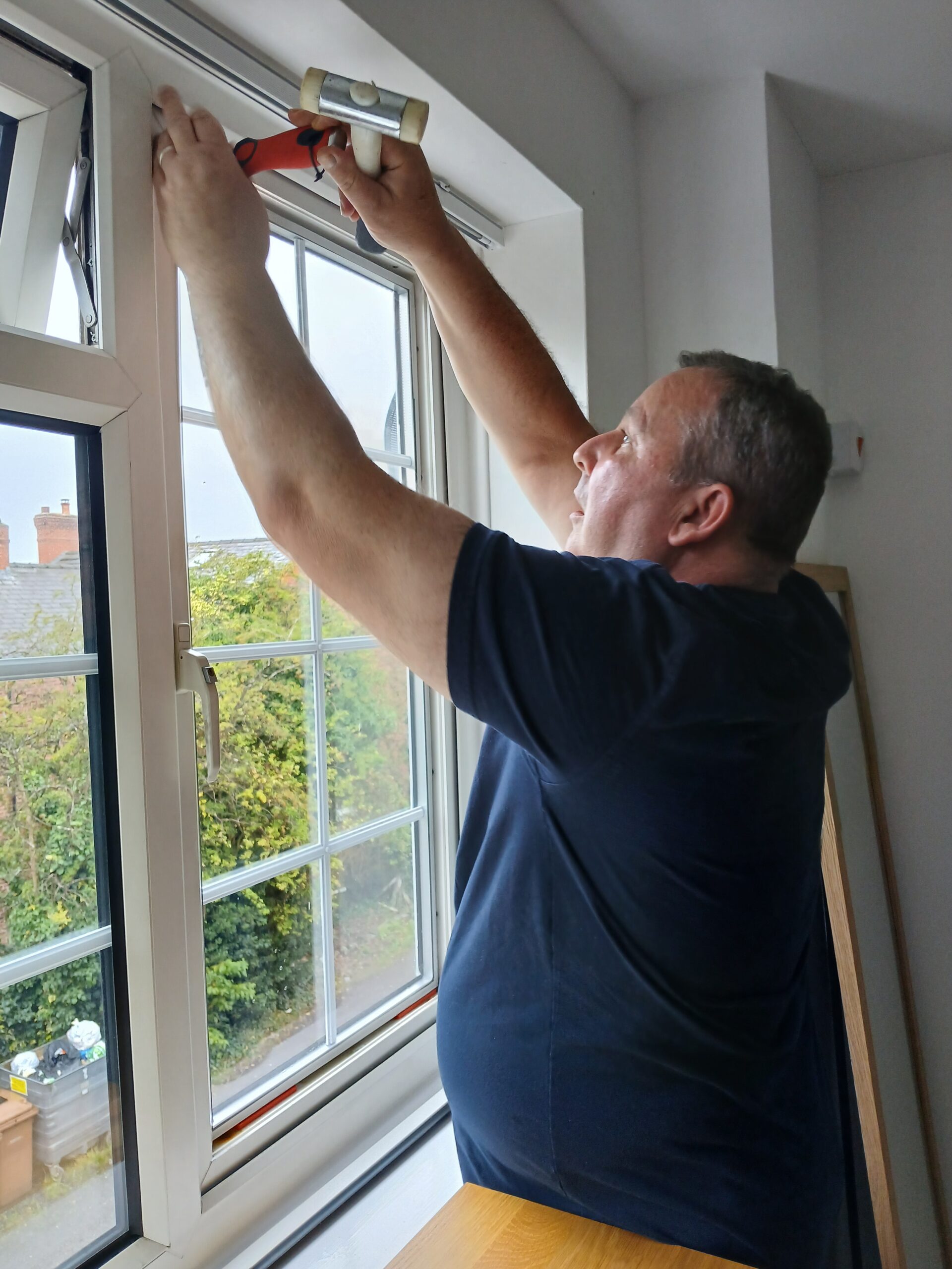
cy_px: 634
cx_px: 476
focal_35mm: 26
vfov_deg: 67.3
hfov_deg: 53.1
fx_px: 953
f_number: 1.8
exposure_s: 1/50
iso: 200
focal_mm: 3.98
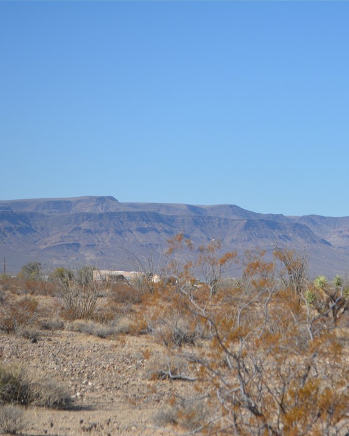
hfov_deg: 13.1
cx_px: 302
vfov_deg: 16.5
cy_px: 219
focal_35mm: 117
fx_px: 1507
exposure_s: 1/1600
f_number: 7.1
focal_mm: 55
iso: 400
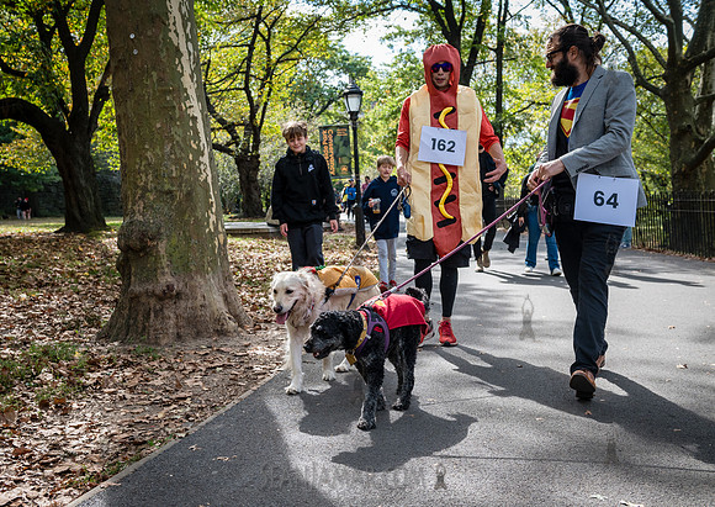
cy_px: 270
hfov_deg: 47.5
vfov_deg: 34.7
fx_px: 810
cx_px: 310
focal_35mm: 40
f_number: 5
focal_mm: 36
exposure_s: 1/1000
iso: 1000
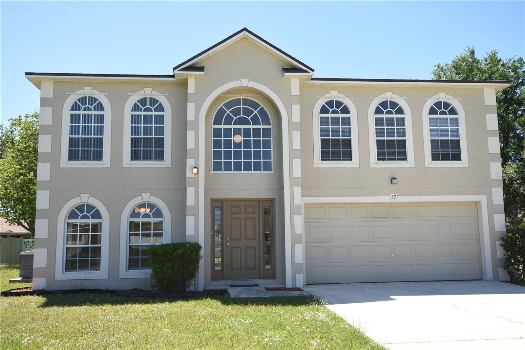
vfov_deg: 36.9
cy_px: 175
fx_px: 525
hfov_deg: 53.1
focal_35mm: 36
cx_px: 262
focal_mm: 24
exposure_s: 1/160
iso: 100
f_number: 6.3
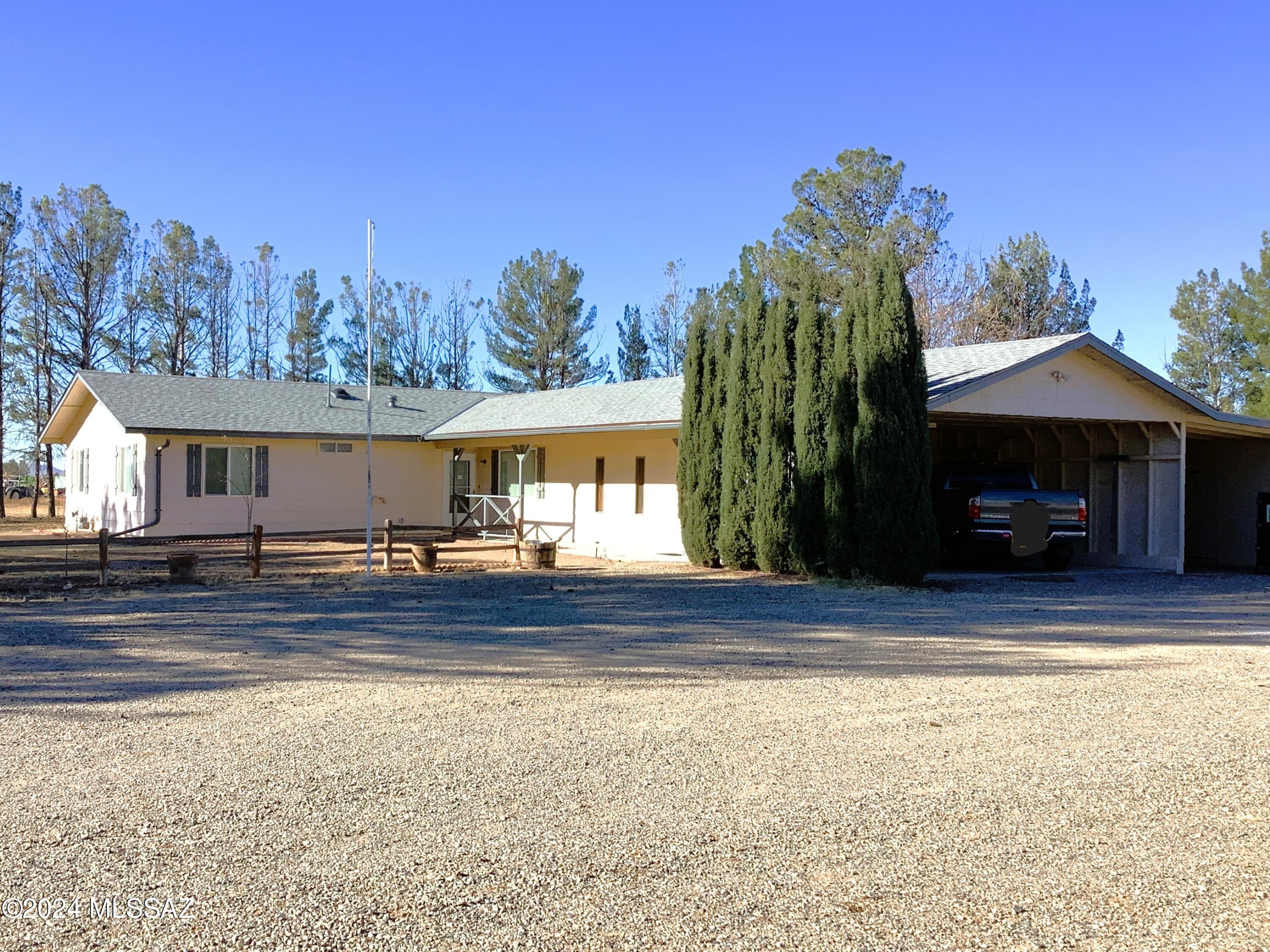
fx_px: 1137
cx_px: 635
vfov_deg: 45.4
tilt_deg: -0.6
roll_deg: -1.1
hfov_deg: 58.4
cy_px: 476
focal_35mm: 31
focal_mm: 3.3
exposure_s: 1/1087
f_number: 2.4
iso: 25
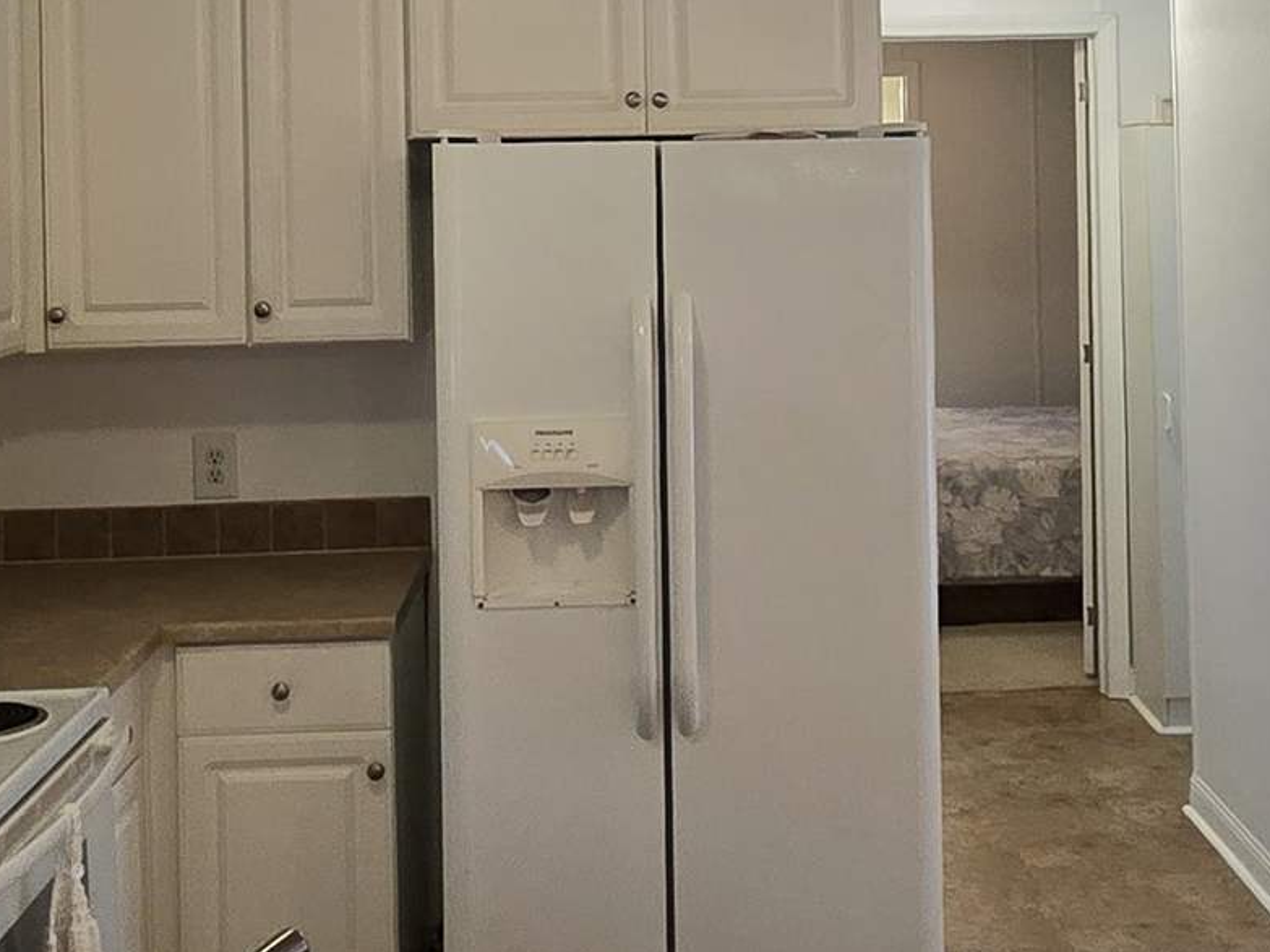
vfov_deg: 27.6
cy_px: 115
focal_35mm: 51
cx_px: 761
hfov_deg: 37.4
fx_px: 1871
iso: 160
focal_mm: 2.2
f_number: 2.2
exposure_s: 1/60
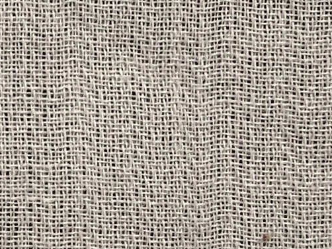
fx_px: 1622
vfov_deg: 8.6
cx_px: -332
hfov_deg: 10.7
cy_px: -90
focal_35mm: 169
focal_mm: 2.78
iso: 100
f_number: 2
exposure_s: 1/100
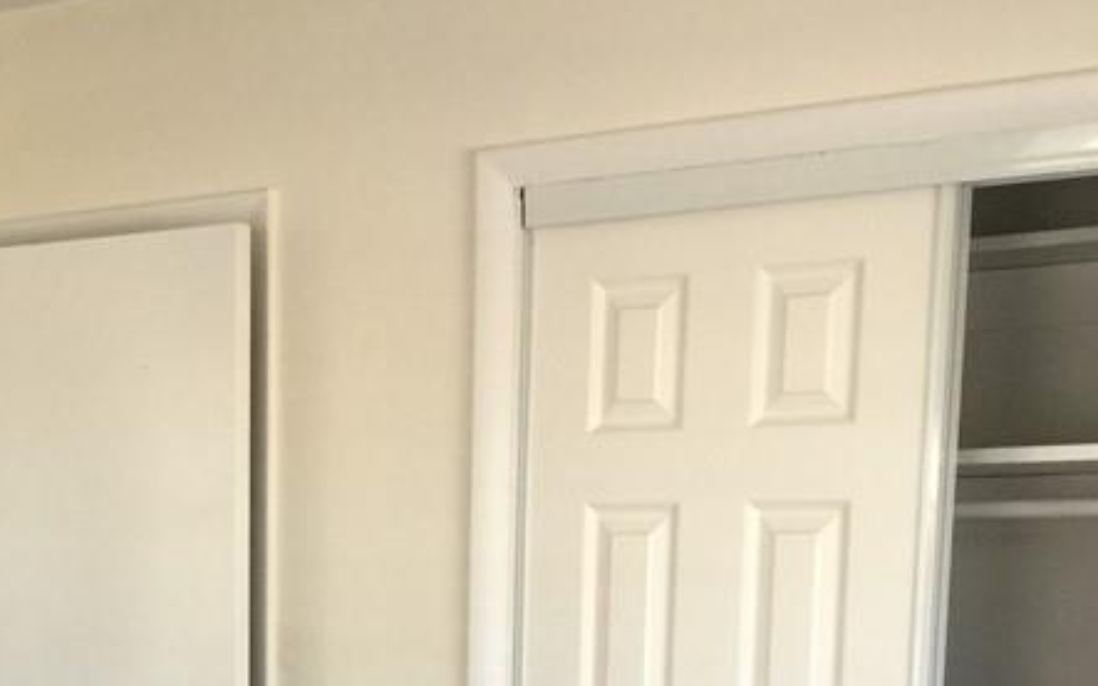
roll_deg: -1.2
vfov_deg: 17.2
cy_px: 904
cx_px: 268
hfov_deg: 28.5
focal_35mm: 71
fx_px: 2125
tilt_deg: -9.5
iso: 50
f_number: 2.2
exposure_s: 1/30
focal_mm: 4.15
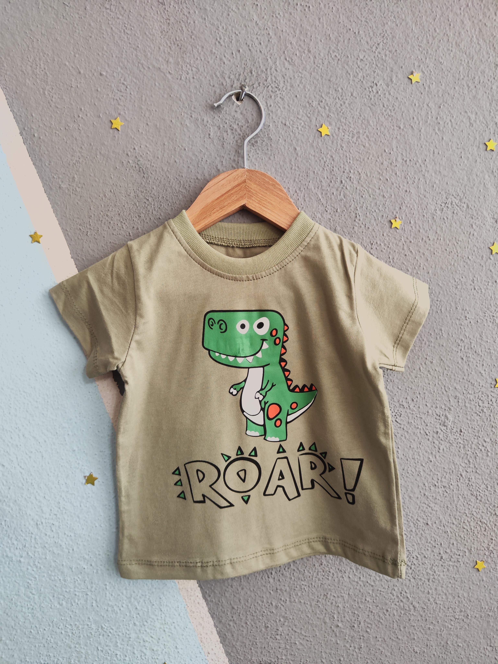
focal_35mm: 24
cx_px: 249
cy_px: 332
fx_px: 460
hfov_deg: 56.8
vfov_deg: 71.6
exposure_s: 1/87.9
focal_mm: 5.59
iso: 400
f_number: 1.88
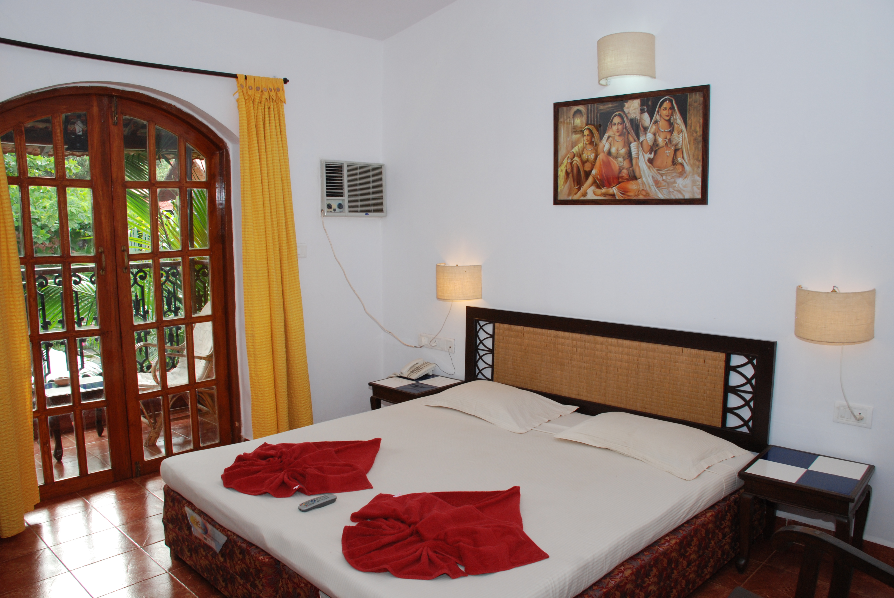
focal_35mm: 27
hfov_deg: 67.3
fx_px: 671
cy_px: 299
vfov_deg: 48.0
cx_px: 447
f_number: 8
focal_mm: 18
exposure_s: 1/50
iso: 400
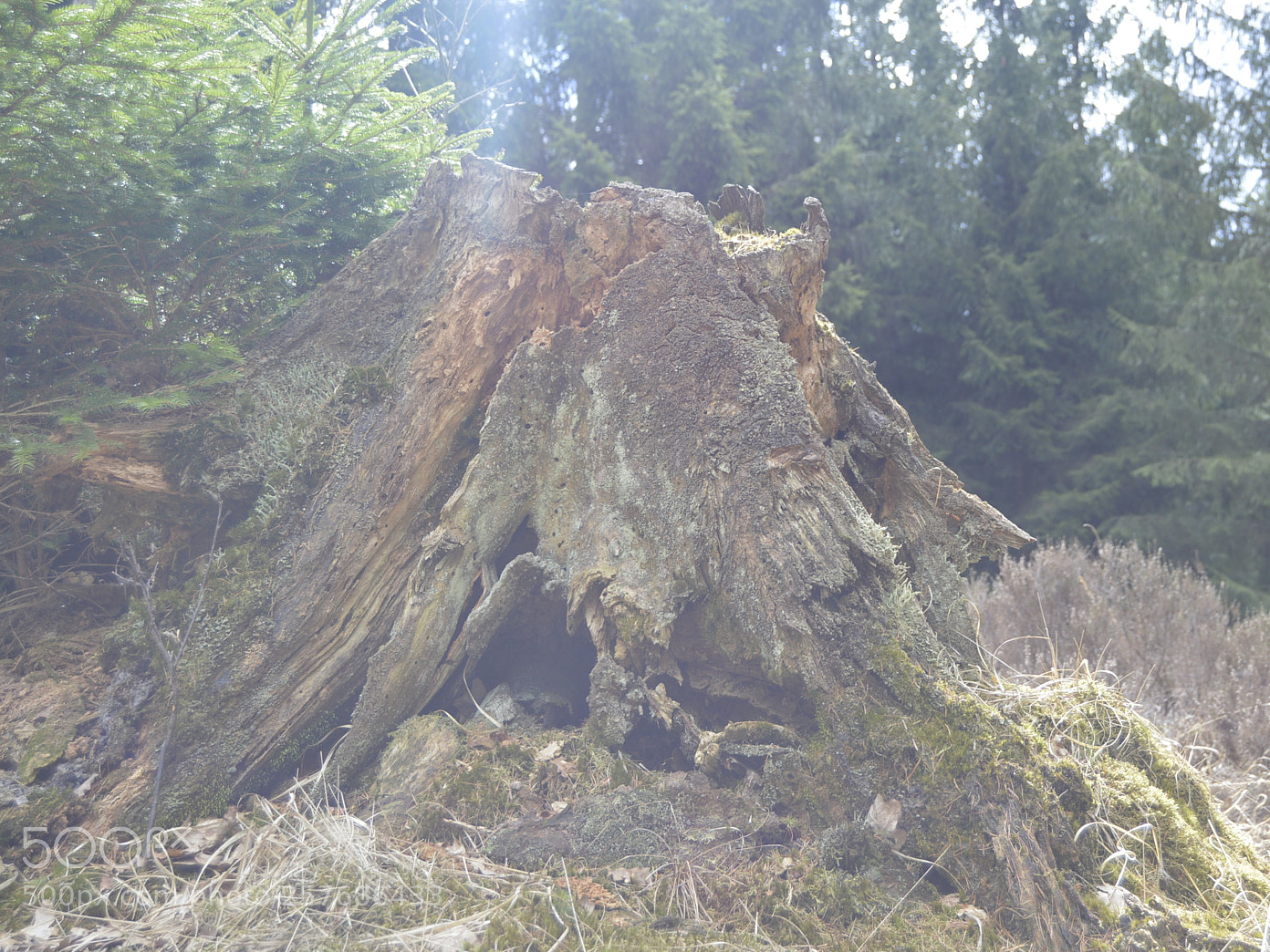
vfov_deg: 27.5
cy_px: 482
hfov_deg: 36.1
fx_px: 1944
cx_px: 695
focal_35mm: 53
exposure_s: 1/125
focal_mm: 32
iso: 160
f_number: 5.6
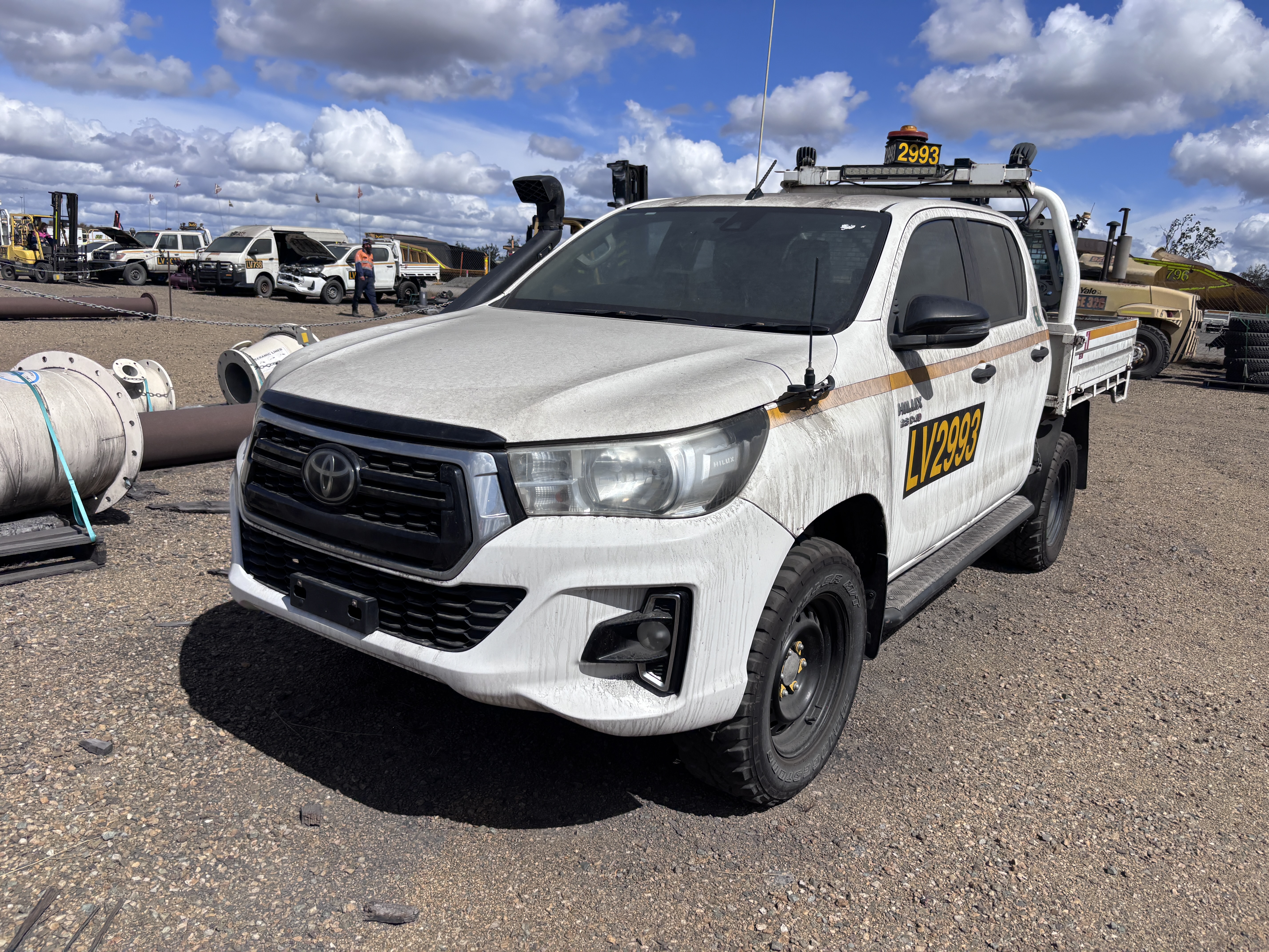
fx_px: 953
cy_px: 476
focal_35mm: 26
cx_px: 634
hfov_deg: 67.3
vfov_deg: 53.1
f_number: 1.6
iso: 50
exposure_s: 1/7194
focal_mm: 5.96
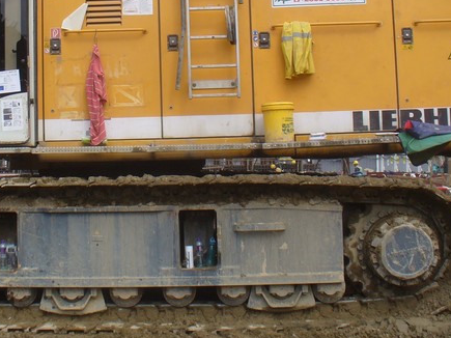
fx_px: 886
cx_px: 150
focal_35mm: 68
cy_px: 49
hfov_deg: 28.4
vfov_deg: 21.2
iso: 64
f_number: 5.6
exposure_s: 1/200
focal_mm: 6.1
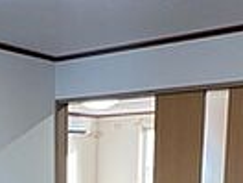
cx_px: 11
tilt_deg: -9.1
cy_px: 233
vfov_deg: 21.3
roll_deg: +1.1
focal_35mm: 63
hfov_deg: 29.1
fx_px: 442
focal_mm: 1.57
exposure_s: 1/100
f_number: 1.8
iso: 125
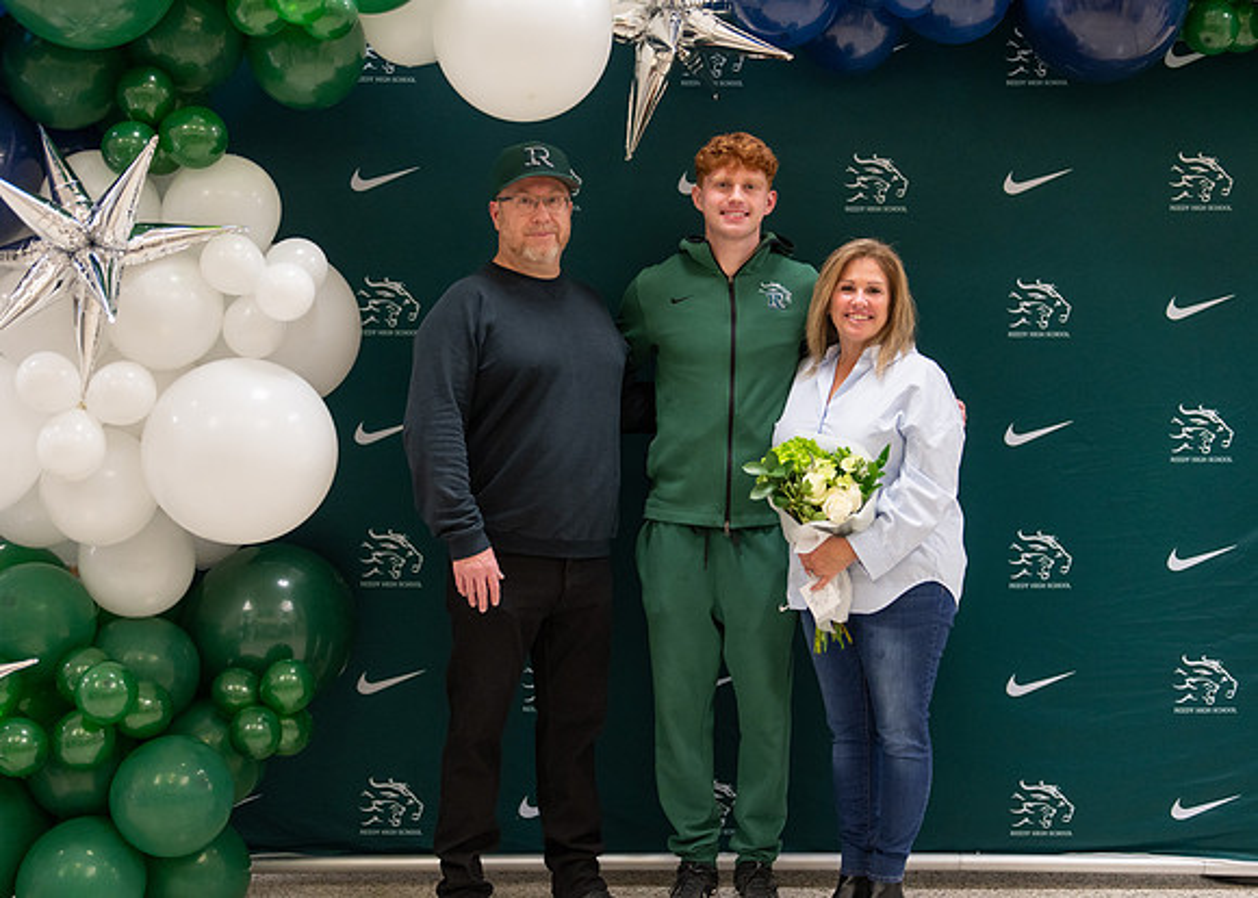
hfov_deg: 34.0
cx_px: 708
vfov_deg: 24.6
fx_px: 2055
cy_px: 413
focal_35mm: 58
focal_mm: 50
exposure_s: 1/320
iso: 800
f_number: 1.2
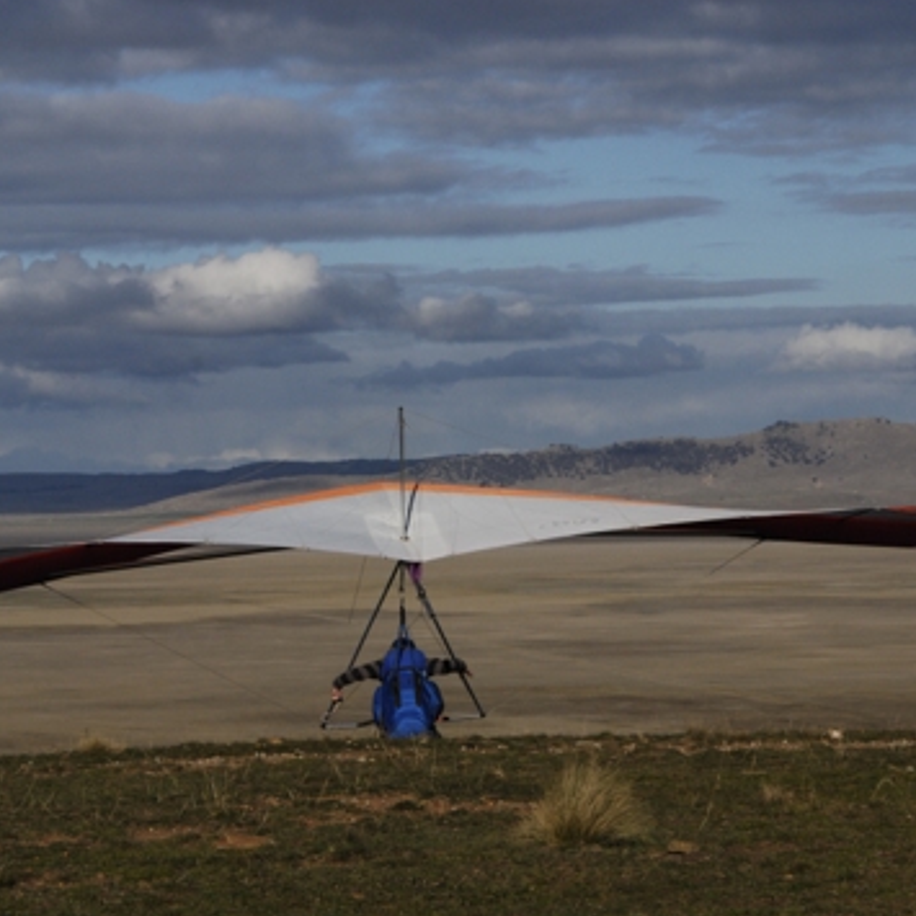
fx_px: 4521
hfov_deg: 11.6
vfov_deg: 11.6
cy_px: 497
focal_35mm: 151
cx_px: 410
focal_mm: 70
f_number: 16
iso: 400
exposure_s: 1/800
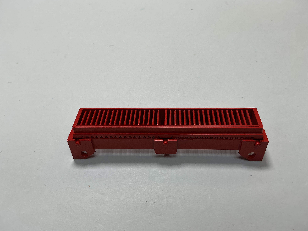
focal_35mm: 29
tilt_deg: -57.4
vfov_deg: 48.2
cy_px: 116
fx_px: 258
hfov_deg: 61.7
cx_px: 154
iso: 20
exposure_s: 1/228
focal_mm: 3
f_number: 1.8
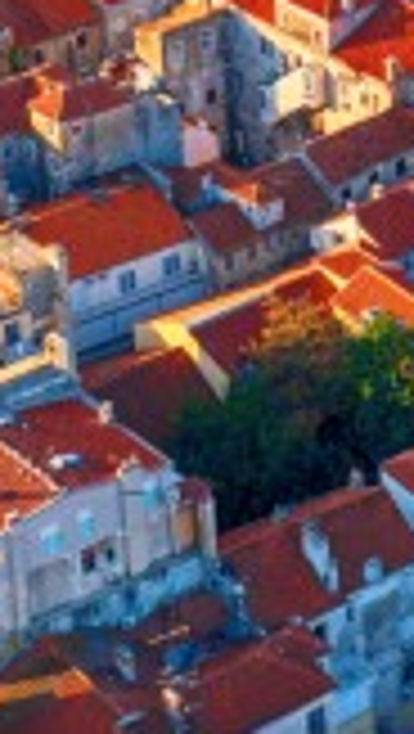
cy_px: 25
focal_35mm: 144
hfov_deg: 8.2
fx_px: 2803
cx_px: 657
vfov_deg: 14.7
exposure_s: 1/800
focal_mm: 10.26
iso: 100
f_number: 3.2
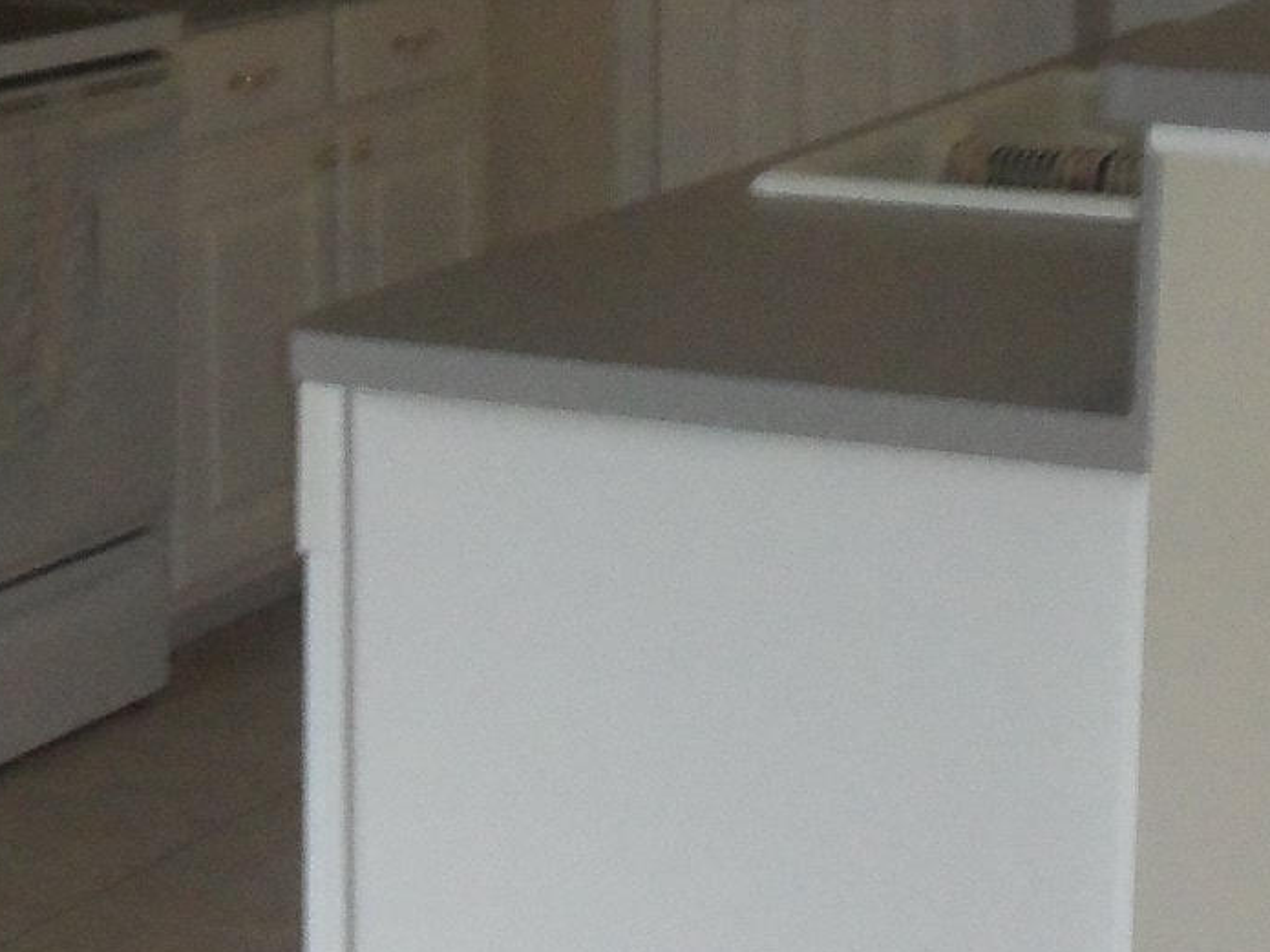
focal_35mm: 109
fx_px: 3998
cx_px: 735
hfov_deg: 18.0
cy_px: -150
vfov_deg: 13.3
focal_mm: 6.7
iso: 400
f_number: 3.6
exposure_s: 1/30
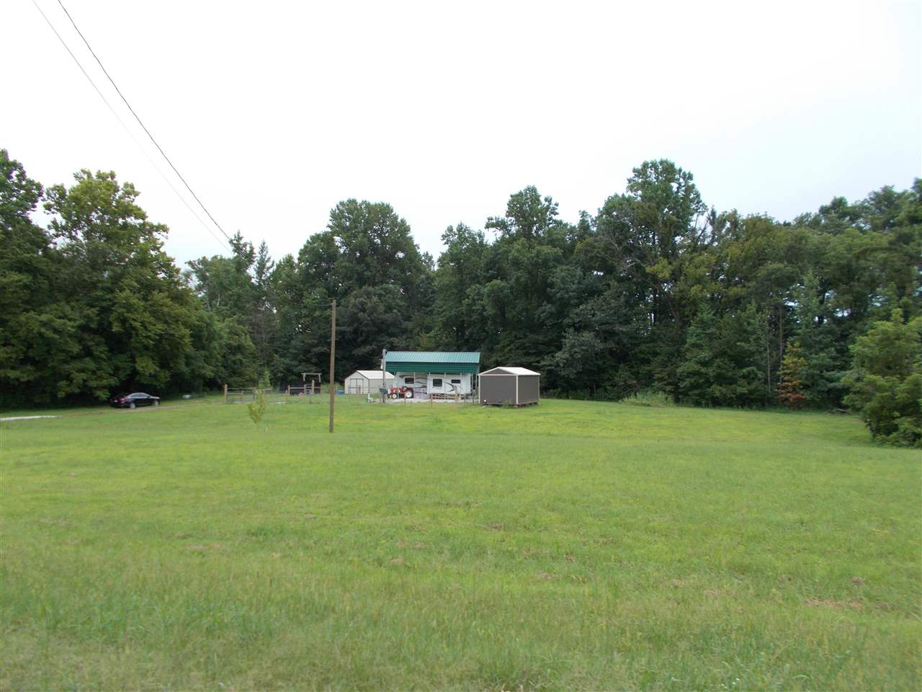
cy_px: 346
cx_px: 461
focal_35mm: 26
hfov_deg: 67.3
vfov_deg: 53.1
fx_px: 693
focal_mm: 4.6
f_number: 3.2
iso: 80
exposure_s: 1/200
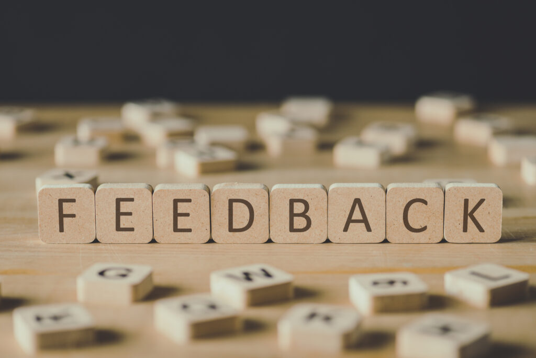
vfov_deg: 13.0
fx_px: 1563
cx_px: 268
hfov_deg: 19.5
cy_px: 179
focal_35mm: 105
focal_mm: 105
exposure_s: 1/200
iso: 320
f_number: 5
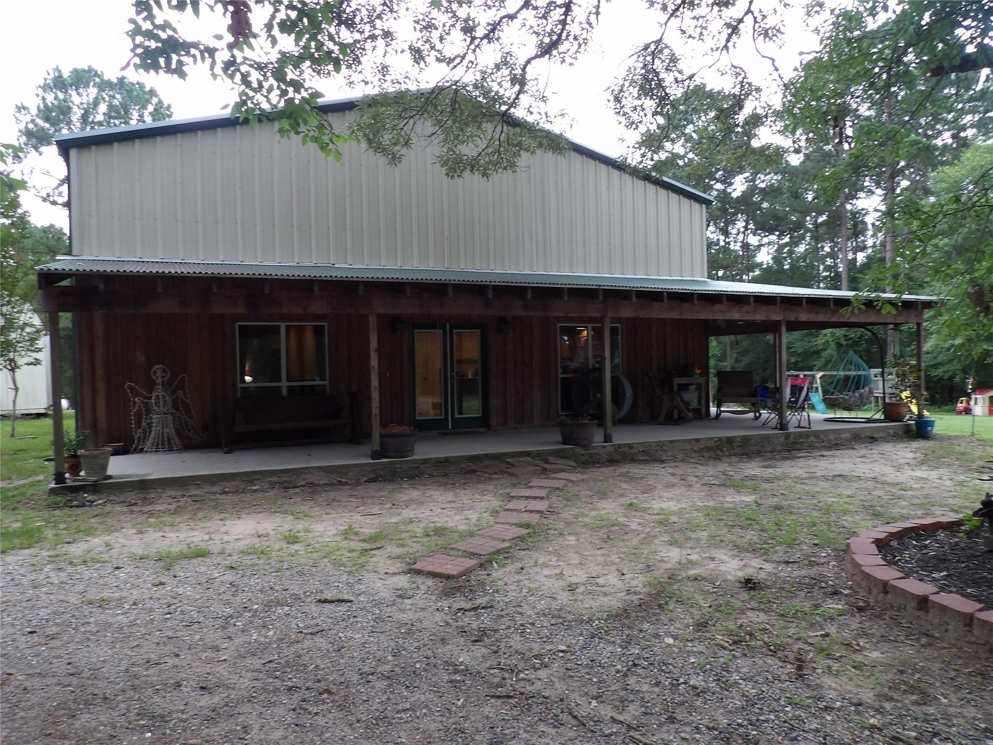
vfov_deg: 56.8
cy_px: 372
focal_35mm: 24
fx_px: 688
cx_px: 496
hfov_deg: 71.6
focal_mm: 4.3
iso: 120
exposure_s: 1/33
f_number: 3.2
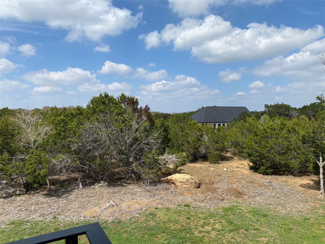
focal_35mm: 26
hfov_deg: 67.3
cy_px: 122
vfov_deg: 53.1
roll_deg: +0.6
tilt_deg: -3.1
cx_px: 162
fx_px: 244
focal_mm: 4.25
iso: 32
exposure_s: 1/3846
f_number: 1.8
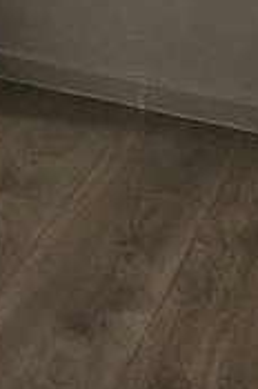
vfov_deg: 13.5
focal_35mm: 137
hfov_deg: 8.4
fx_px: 1478
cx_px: -523
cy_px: -298
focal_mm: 5.4
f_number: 1.8
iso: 640
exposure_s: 1/200
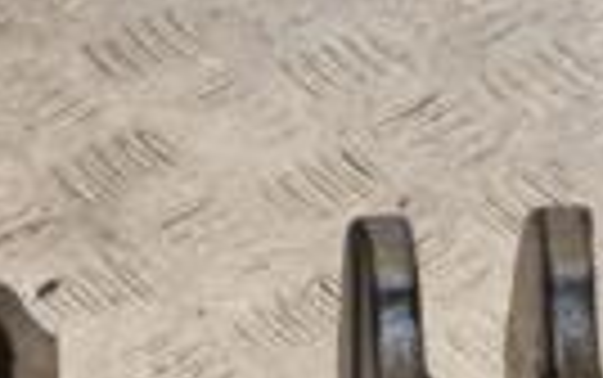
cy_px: 490
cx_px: 468
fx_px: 3372
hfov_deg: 10.2
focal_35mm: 205
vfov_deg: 6.4
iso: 800
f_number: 7.1
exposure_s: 1/200
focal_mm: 30
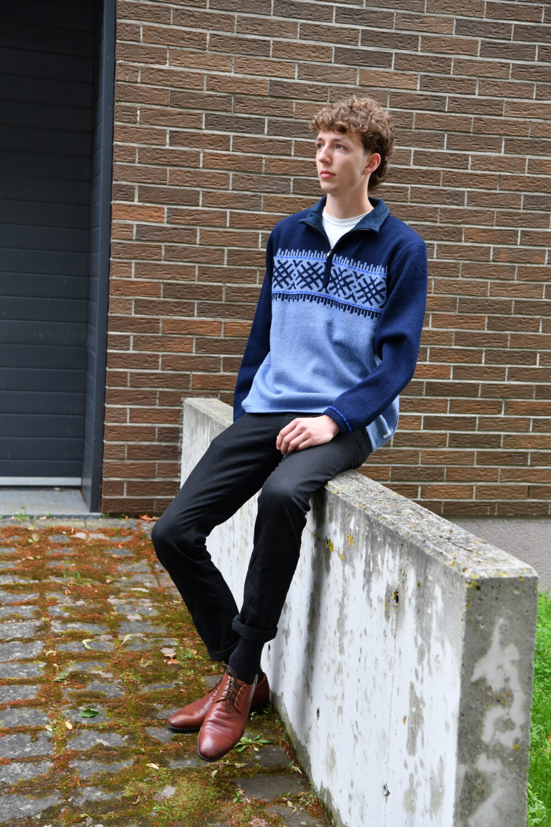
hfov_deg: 26.0
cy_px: 414
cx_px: 276
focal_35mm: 52
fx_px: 1194
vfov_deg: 38.2
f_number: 4.8
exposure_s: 1/90
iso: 800
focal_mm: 52
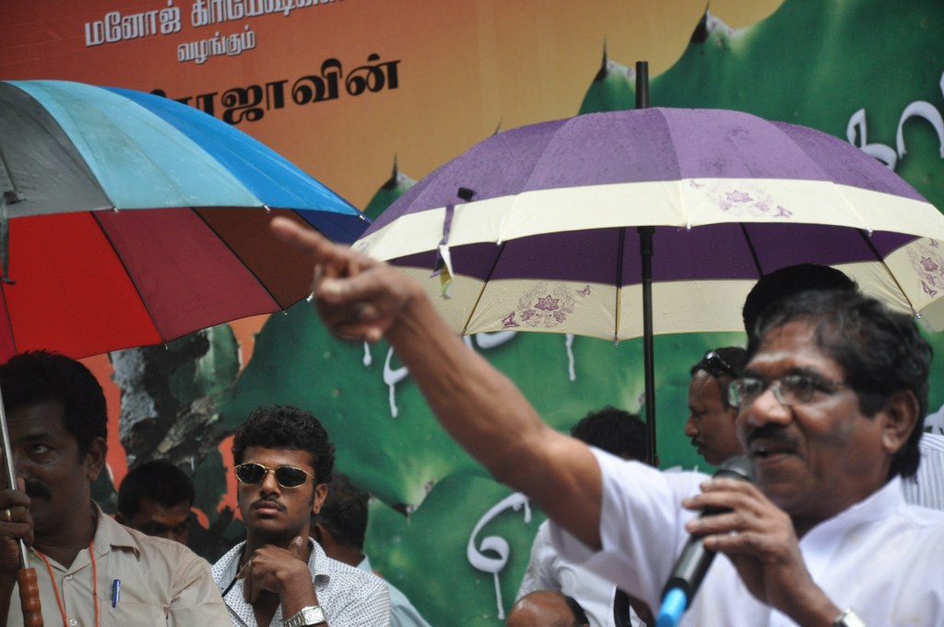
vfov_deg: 8.7
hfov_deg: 13.1
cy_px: 314
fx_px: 4125
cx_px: 472
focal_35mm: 158
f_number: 5.6
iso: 800
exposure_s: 1/50
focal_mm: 105
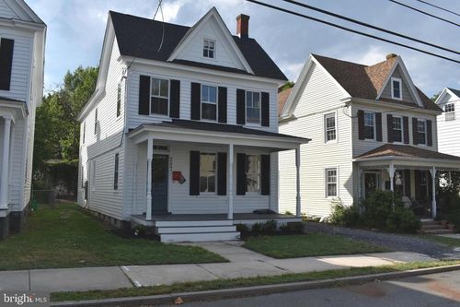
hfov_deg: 61.9
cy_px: 154
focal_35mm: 30
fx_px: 383
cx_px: 230
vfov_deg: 43.6
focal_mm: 20
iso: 200
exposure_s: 1/400
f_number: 10
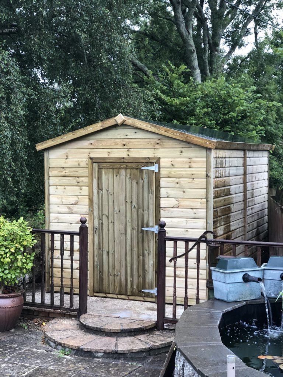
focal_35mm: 57
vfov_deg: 33.8
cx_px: 142
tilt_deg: -2.0
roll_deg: -0.1
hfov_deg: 25.7
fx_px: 621
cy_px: 188
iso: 25
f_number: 2.8
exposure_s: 1/30
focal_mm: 6.6
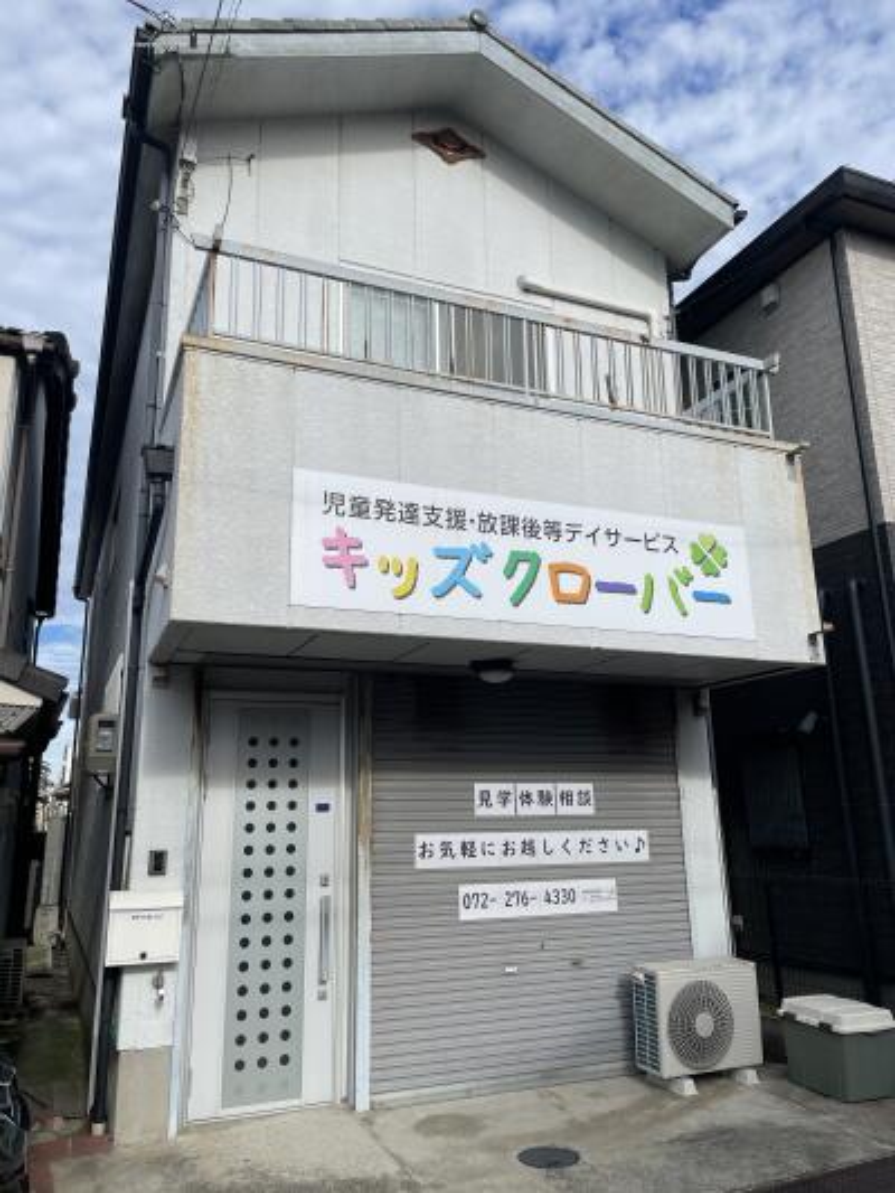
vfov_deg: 67.3
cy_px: 596
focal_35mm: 26
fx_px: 896
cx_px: 448
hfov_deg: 53.1
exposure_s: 1/4464
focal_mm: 4.2
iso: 32
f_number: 1.6
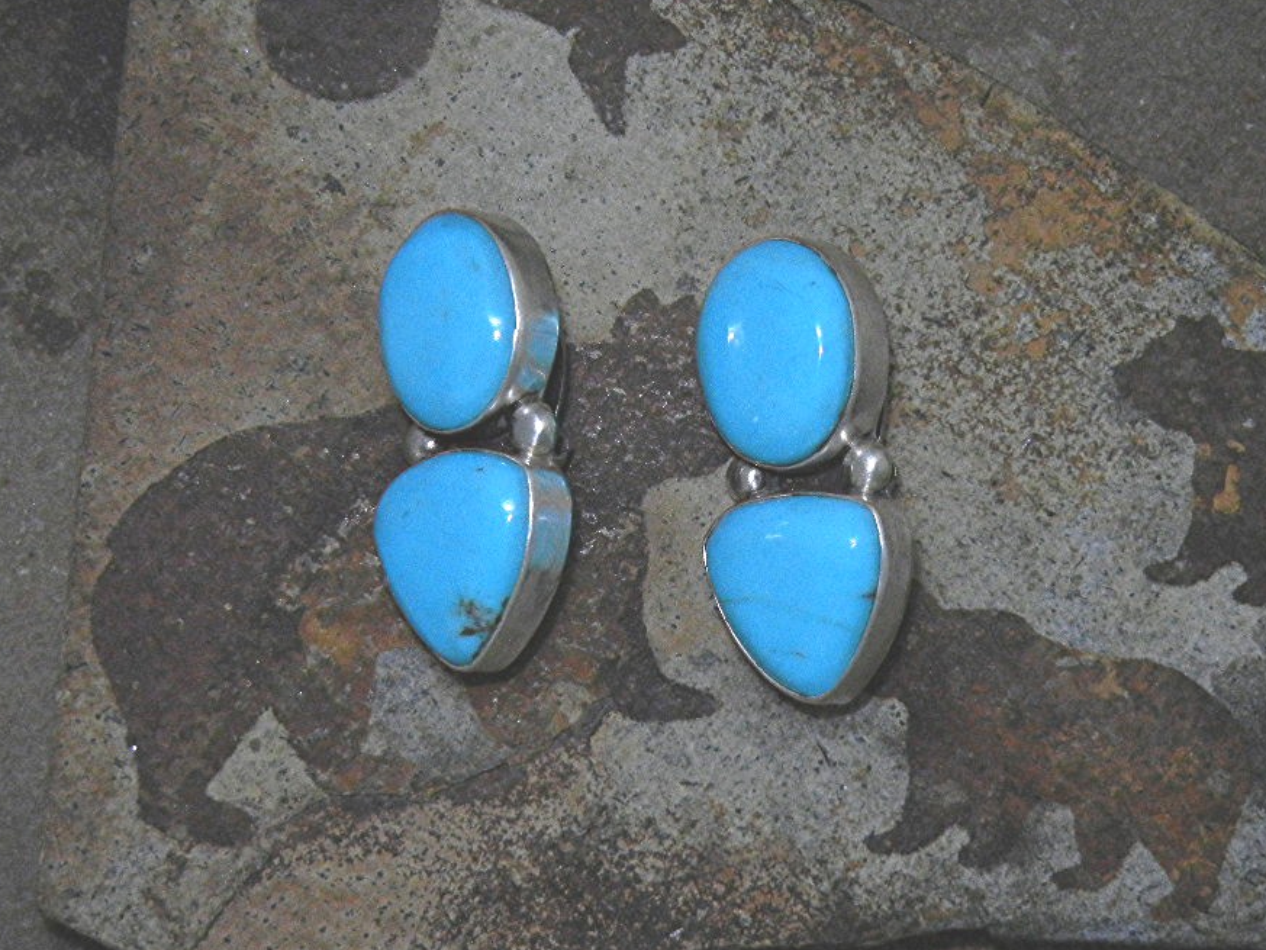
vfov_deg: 24.0
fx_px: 2231
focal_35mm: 61
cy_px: 467
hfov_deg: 31.6
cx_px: 719
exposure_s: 1/30
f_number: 7.8
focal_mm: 9.3
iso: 800
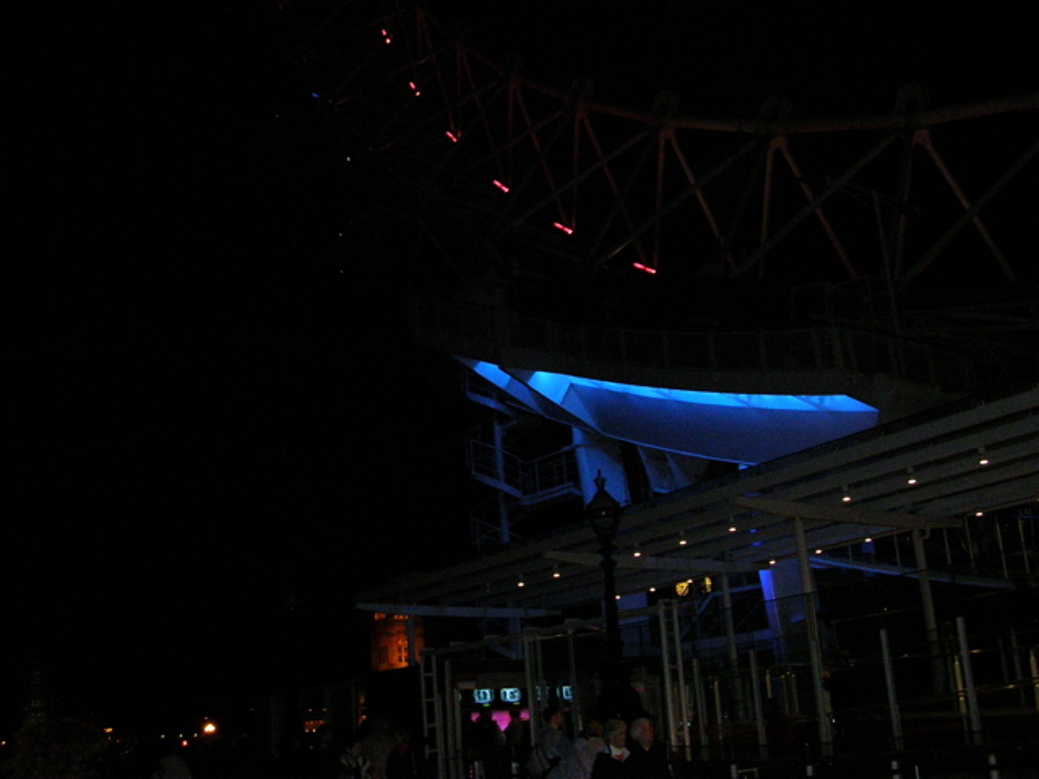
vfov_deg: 37.7
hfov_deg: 49.0
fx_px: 1141
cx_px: 520
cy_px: 390
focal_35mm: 38
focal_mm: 5.8
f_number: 2.8
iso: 200
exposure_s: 1/60.1
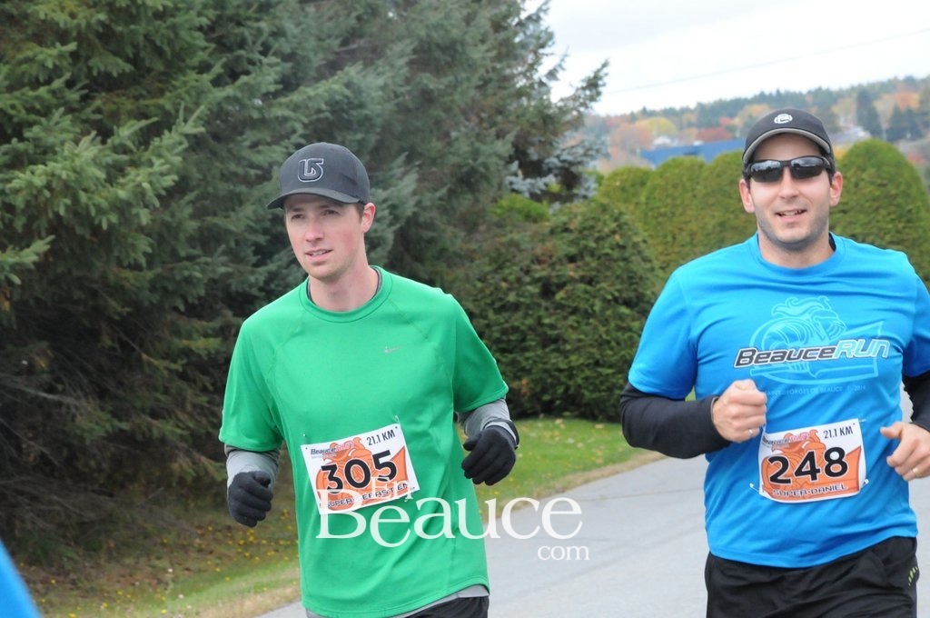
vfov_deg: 8.7
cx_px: 465
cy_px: 309
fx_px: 4064
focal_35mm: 158
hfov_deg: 13.1
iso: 2500
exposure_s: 1/400
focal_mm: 105
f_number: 13
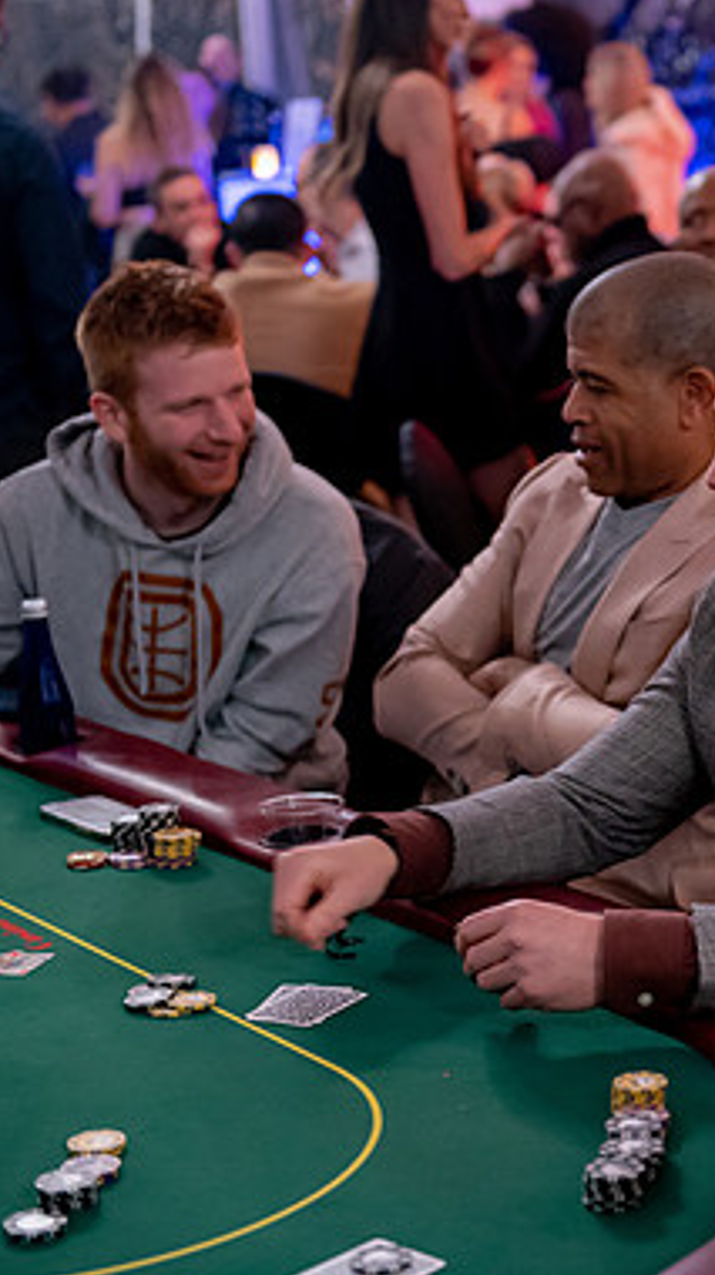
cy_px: 634
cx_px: 745
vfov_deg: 26.5
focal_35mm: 80
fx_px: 2704
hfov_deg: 14.8
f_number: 2.8
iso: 4000
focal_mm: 50
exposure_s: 1/80
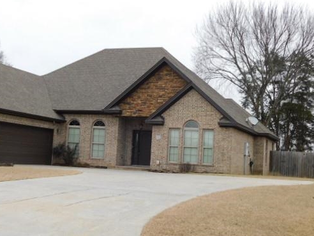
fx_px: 472
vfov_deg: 28.0
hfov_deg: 36.8
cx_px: 155
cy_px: 125
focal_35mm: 52
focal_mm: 7.1
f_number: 3.6
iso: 125
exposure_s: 1/100
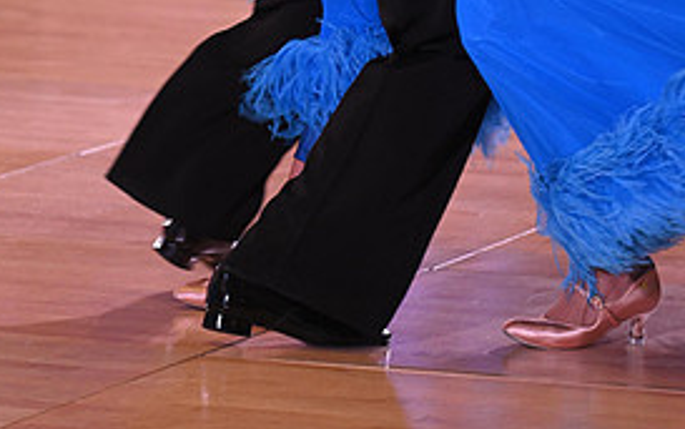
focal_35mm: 368
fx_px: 6874
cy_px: -263
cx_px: 310
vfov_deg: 3.6
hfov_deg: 5.7
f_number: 4.5
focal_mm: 170
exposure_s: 1/250
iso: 1600
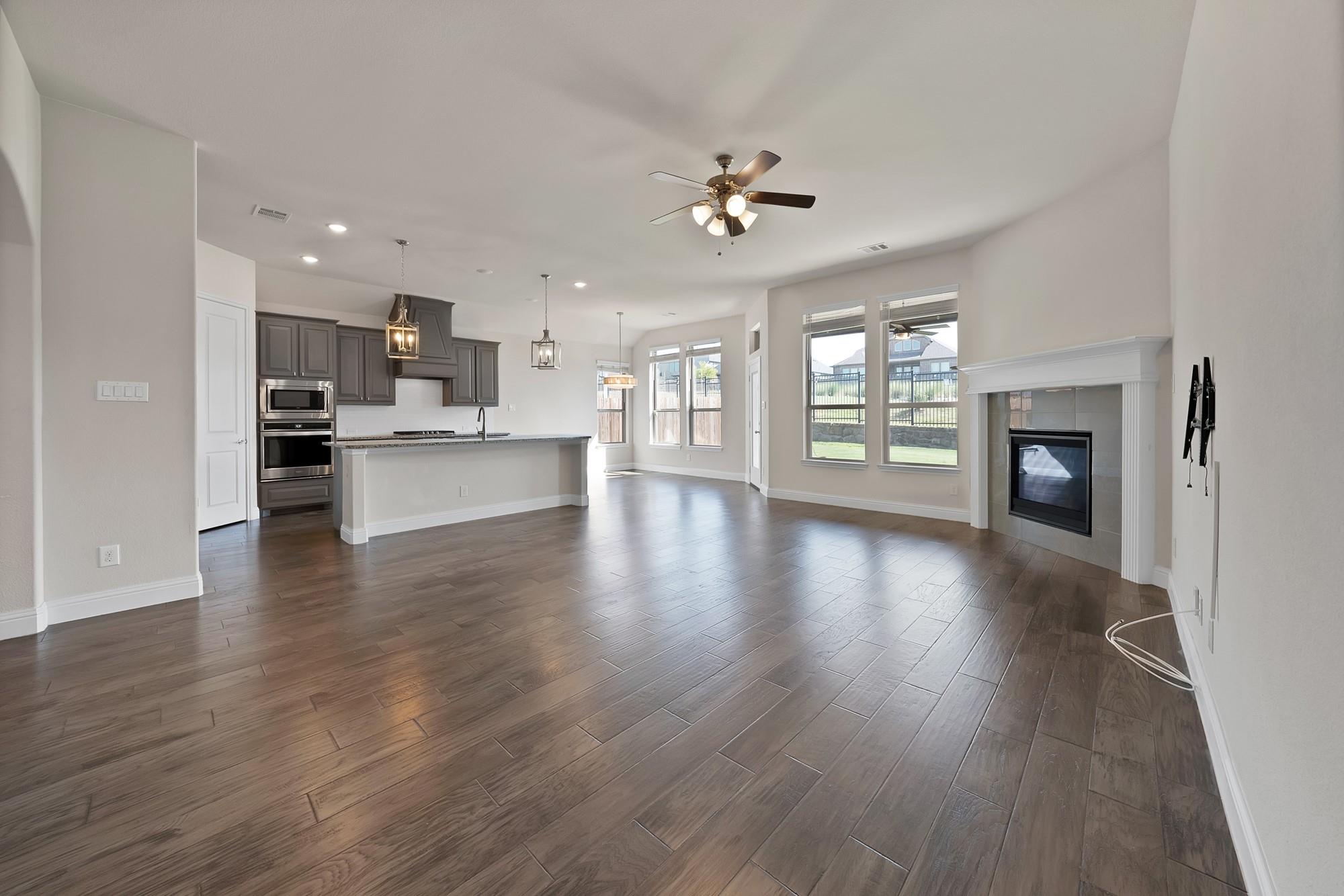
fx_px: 448
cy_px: 448
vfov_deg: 90.0
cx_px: 672
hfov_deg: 112.6
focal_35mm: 12
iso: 640
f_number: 9
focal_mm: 12
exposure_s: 1/10
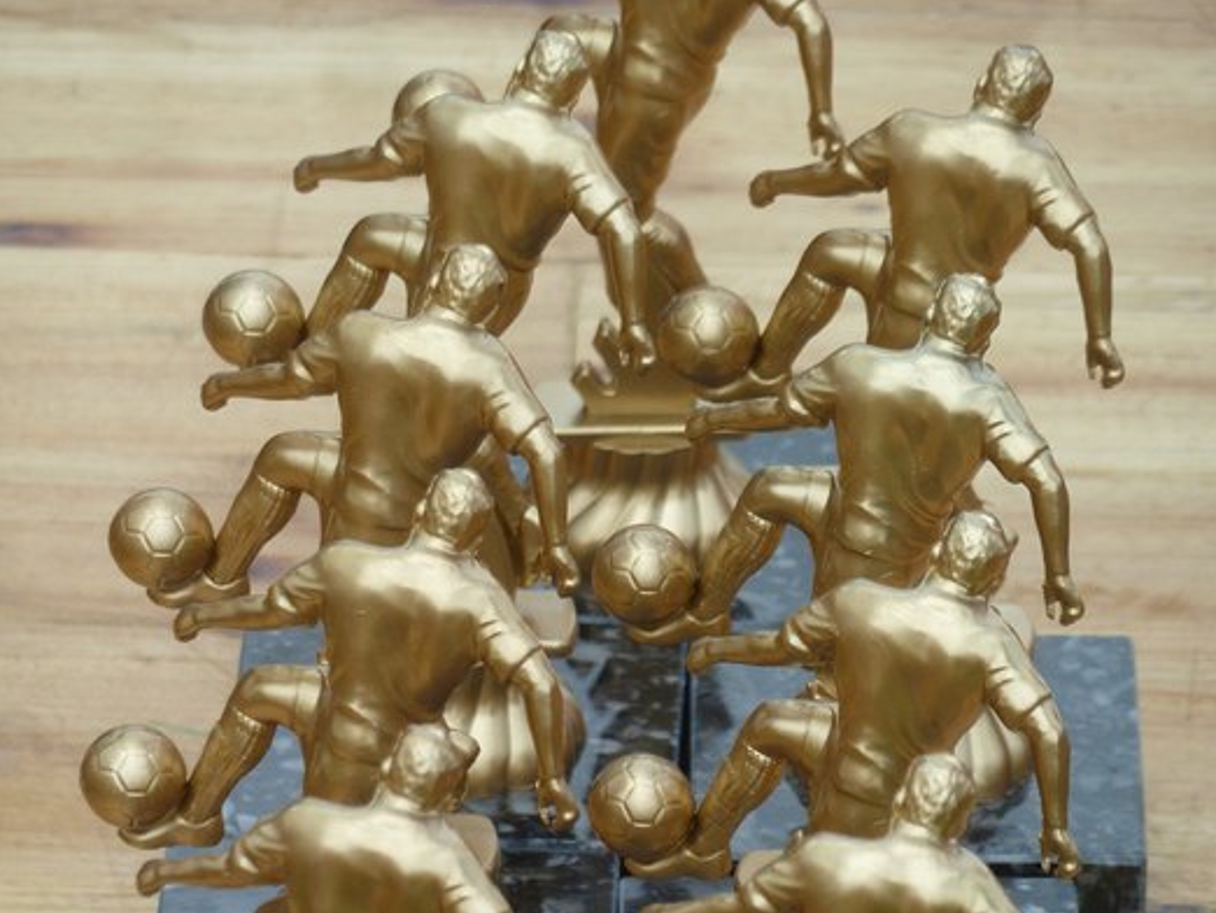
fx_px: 14128
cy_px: 713
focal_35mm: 402
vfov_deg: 3.7
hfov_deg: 4.9
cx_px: 609
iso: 80
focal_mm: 49.2
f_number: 4.9
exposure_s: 1/250
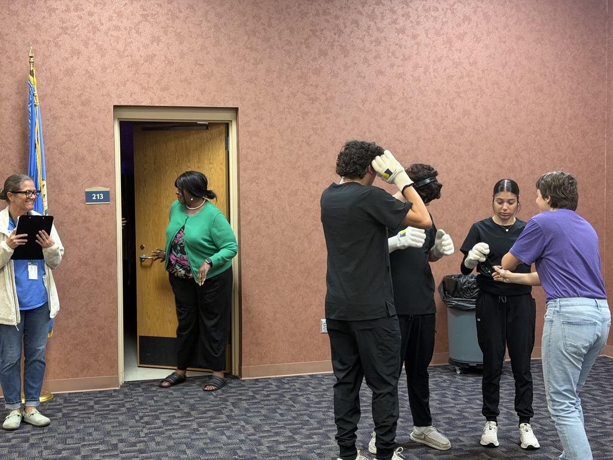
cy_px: 230
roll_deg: +0.0
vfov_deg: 30.3
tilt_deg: -2.5
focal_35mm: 48
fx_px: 850
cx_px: 306
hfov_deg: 39.7
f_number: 1.78
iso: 200
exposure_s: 1/40
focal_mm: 6.76
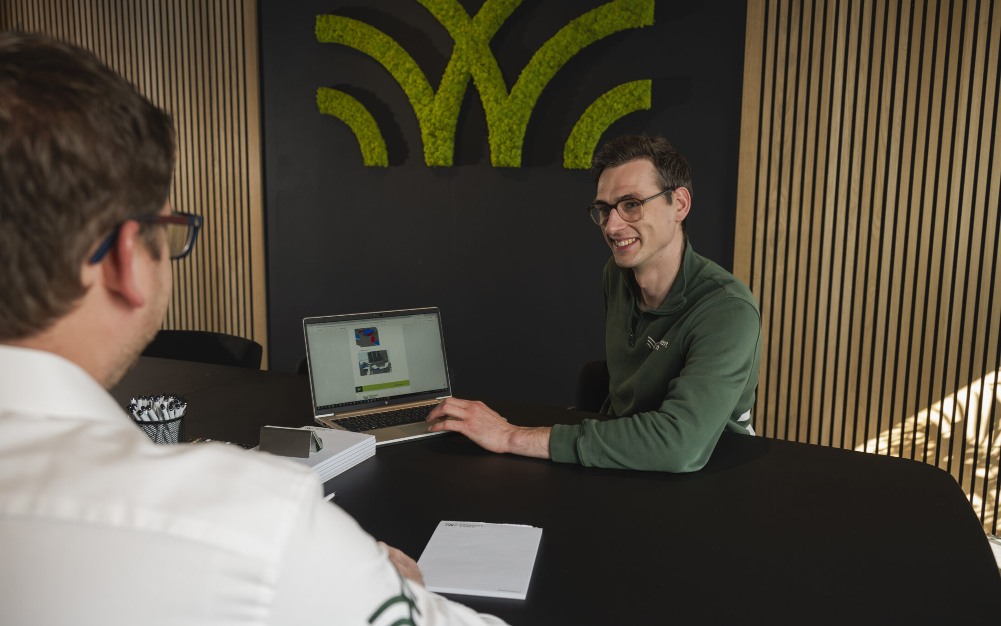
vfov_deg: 38.3
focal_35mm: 33
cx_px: 502
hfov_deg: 58.1
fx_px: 900
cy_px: 308
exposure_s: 1/100
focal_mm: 32
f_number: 4.8
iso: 400
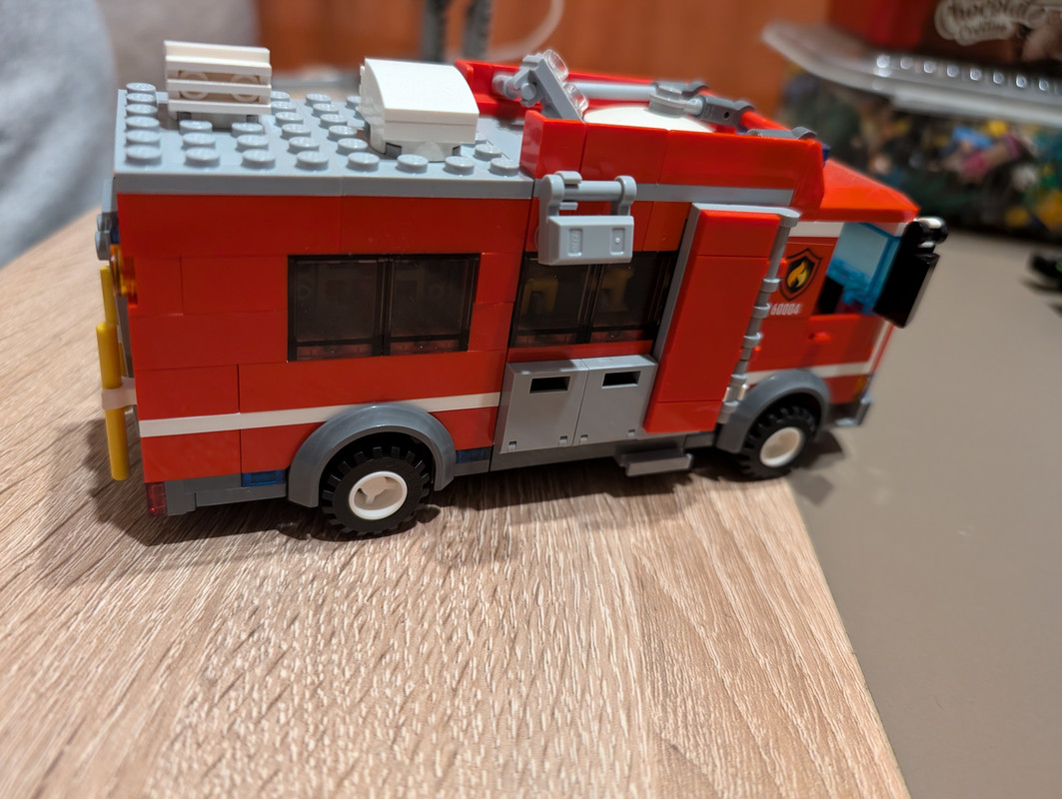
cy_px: 400
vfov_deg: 56.9
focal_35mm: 24
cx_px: 531
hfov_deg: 71.5
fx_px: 737
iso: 517
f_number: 1.68
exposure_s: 1/23.8
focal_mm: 6.9
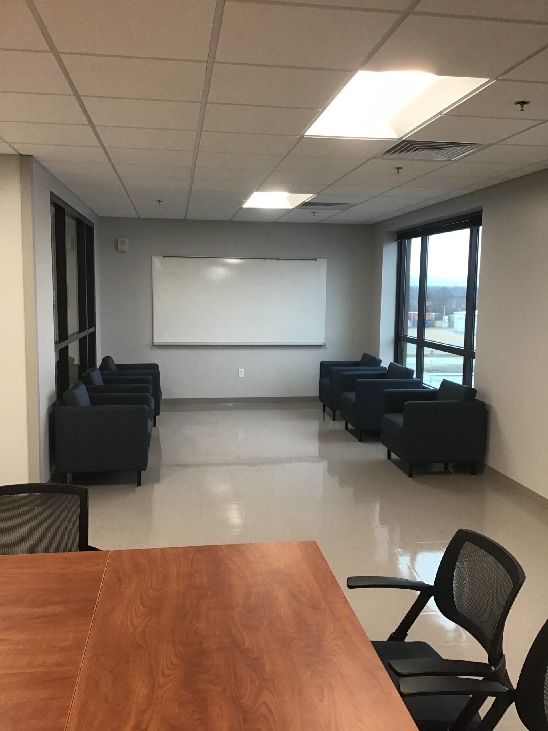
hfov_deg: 45.4
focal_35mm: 31
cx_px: 274
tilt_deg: -8.3
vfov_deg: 58.4
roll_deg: -1.1
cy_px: 366
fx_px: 654
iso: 50
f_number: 2.4
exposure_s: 1/30
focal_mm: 3.3
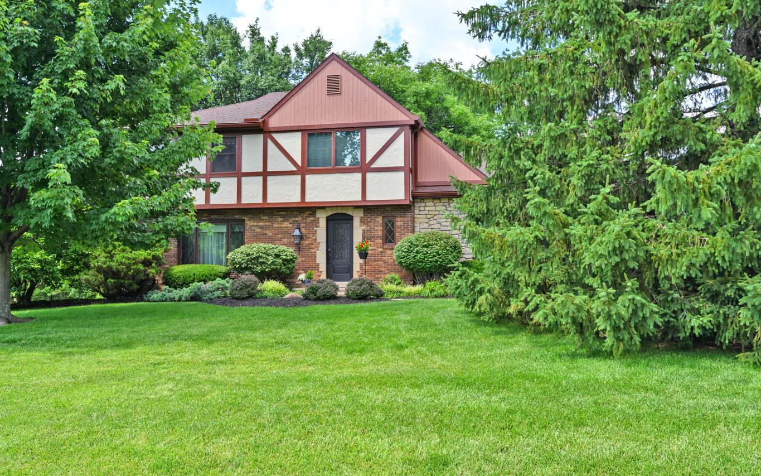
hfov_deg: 66.4
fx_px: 581
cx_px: 398
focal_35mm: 28
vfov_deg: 44.5
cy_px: 233
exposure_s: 1/250
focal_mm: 25
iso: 100
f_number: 5.6
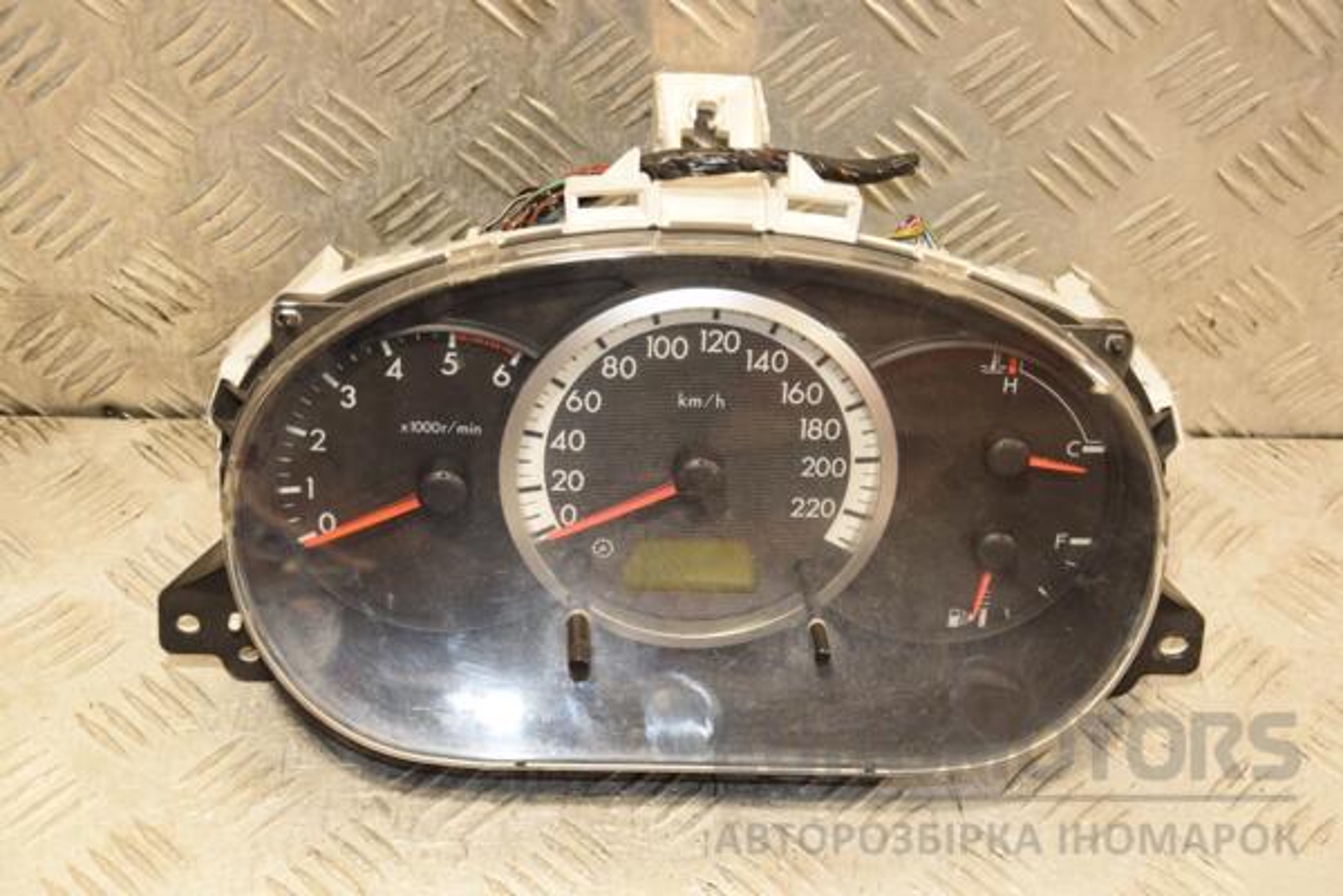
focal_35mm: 68
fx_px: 2518
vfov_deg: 20.2
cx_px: 672
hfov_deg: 29.9
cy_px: 448
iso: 800
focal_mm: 45
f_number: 4.8
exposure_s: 1/125
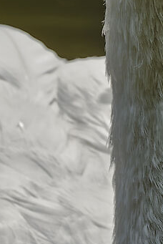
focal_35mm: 4220
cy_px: 540
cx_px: 13
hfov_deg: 0.3
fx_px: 28601
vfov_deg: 0.5
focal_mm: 600
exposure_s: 1/400
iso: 100
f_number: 6.3
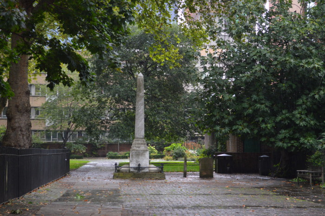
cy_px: 108
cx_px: 162
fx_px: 744
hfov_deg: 24.6
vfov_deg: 16.5
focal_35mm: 82
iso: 720
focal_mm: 55
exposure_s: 1/60
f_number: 5.6
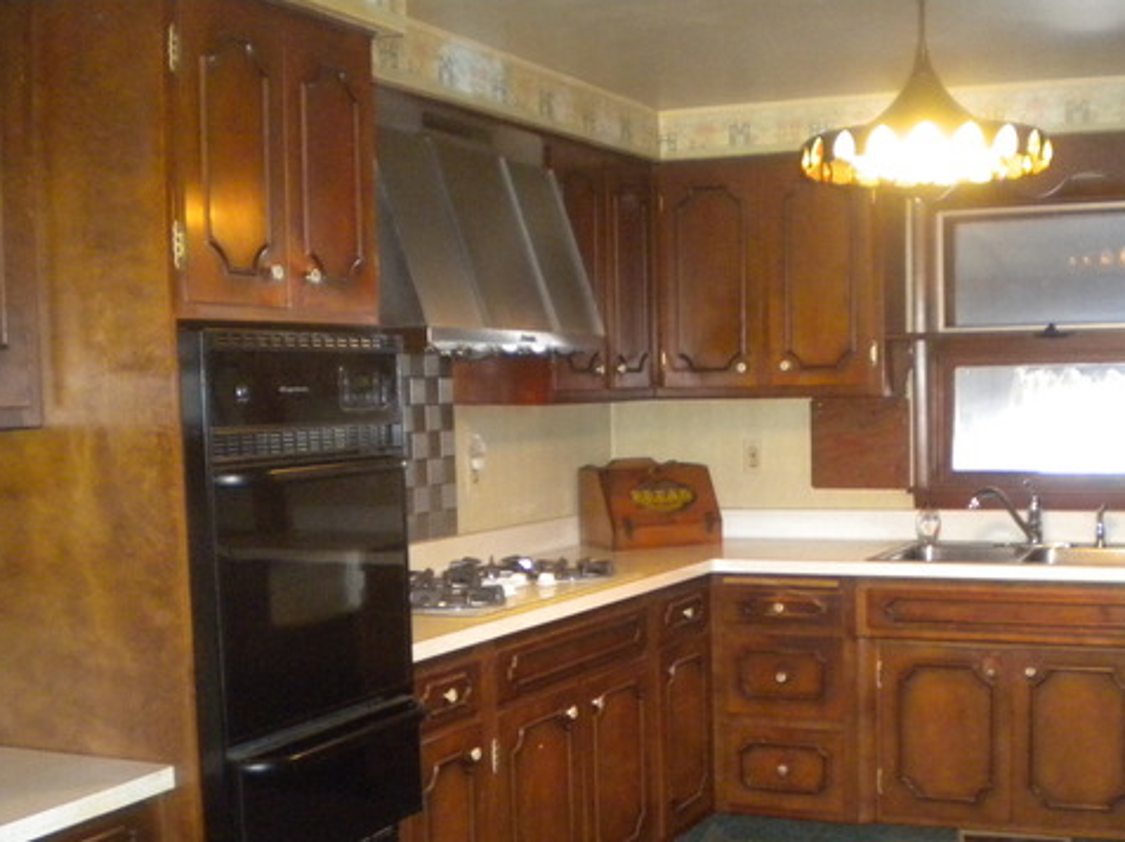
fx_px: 1526
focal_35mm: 47
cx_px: 686
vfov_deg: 30.6
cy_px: 559
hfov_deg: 40.2
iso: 620
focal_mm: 6.3
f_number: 3.1
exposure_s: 1/30
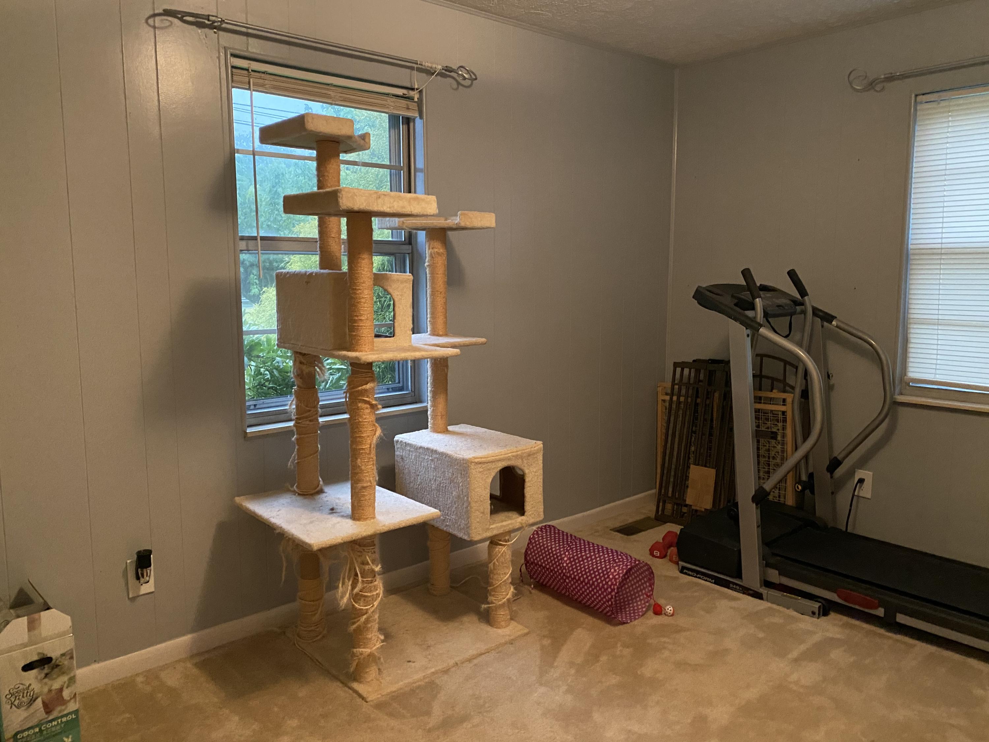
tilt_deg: -6.3
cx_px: 494
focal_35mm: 26
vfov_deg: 53.1
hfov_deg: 67.3
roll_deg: -0.7
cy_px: 371
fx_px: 743
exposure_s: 1/30
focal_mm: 4.25
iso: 800
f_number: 1.8
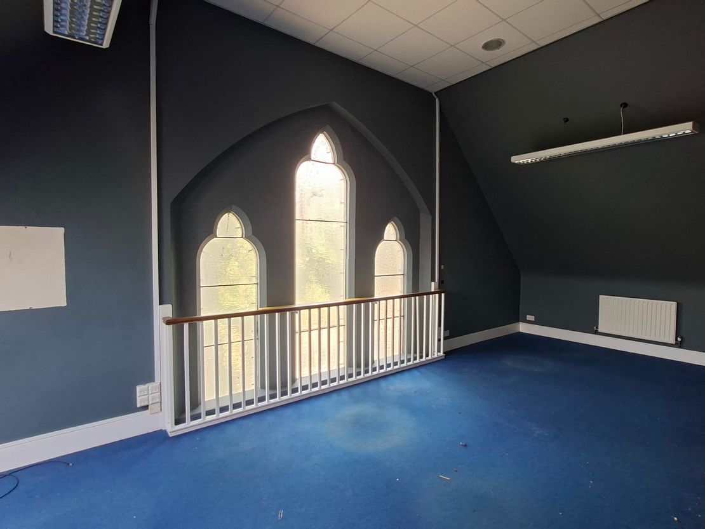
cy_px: 264
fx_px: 265
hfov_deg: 106.2
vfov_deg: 89.9
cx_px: 352
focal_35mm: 13
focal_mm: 1.74
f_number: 2.2
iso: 160
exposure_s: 1/50
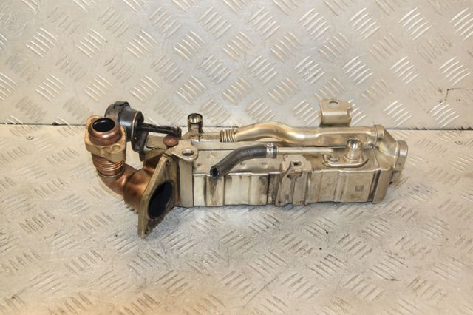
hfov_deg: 41.1
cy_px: 158
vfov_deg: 28.0
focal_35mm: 48
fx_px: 630
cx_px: 236
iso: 1600
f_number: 6.3
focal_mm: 32
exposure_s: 1/200
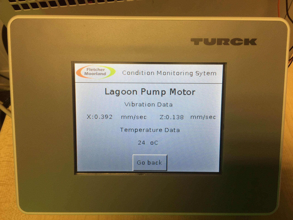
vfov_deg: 48.2
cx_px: 146
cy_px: 110
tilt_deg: -58.8
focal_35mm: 29
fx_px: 245
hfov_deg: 61.7
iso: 40
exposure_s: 1/50
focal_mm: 4.15
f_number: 2.2
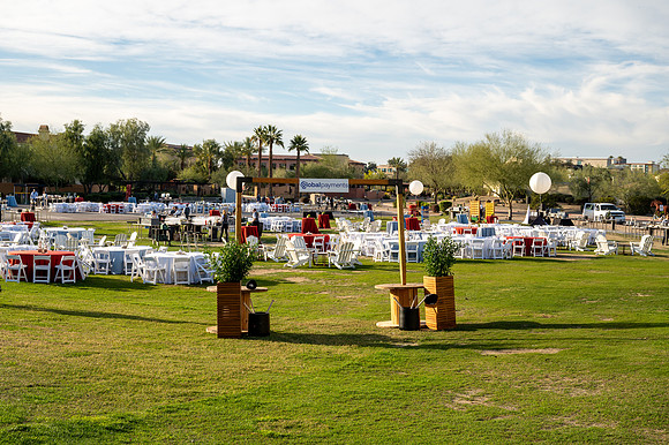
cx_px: 320
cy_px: 213
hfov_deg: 43.7
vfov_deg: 29.9
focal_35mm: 45
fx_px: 834
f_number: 6.3
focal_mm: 43
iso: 100
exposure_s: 1/200
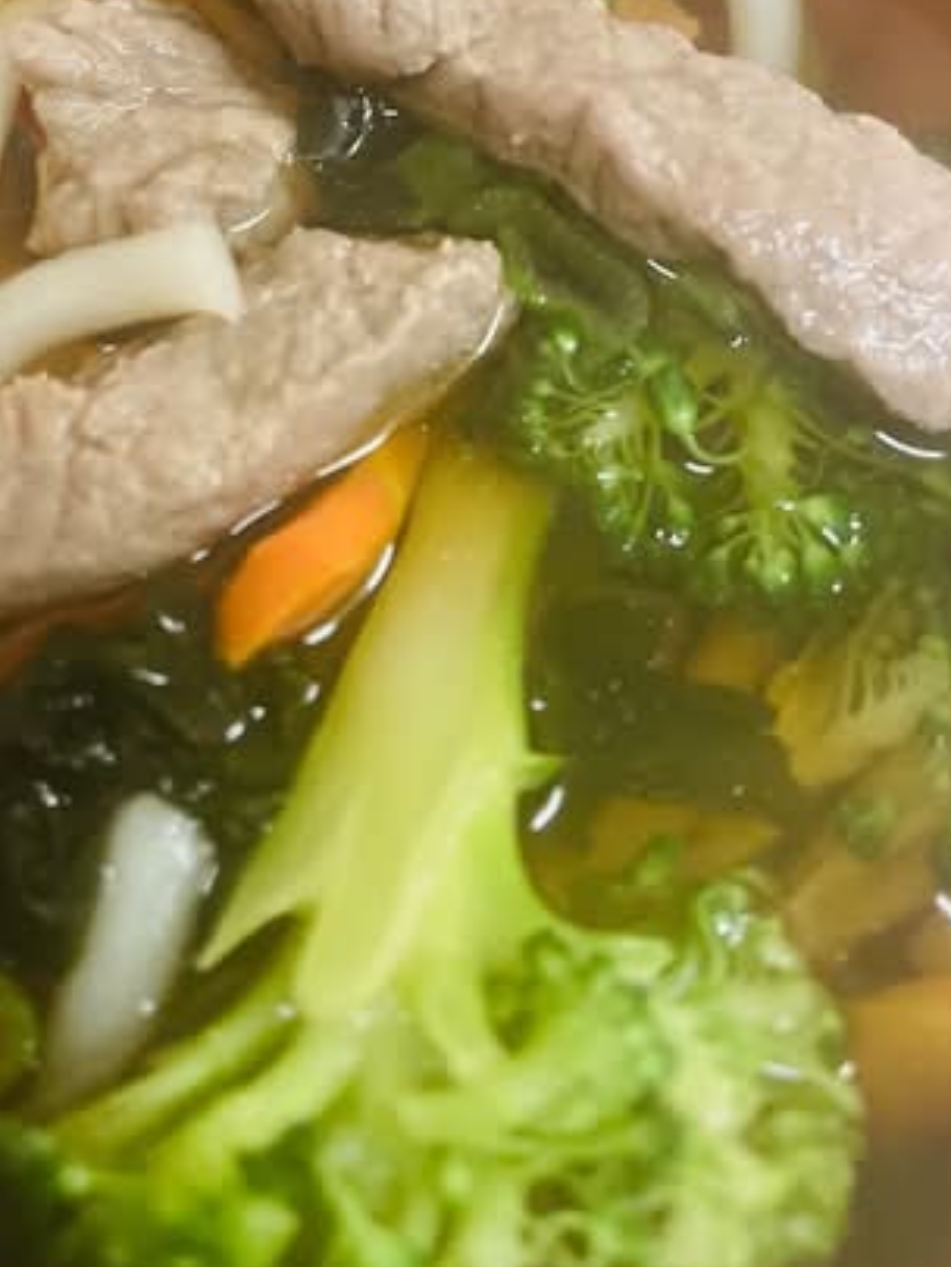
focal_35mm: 47
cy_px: 205
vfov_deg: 38.5
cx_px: 357
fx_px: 1721
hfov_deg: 30.8
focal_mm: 5.1
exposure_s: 1/60
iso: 500
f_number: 1.6
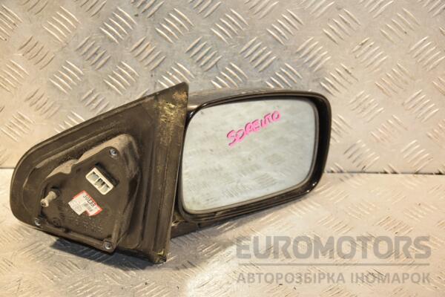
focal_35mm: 87
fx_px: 1075
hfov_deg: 23.4
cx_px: 222
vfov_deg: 15.7
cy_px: 148
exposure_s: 1/160
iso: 800
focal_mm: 58
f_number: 5
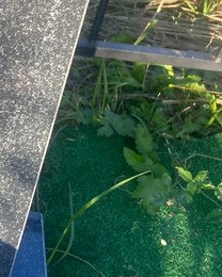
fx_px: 641
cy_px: 10
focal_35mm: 78
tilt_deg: -39.9
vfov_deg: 23.6
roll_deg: -1.9
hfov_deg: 16.8
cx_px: -161
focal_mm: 4.25
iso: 32
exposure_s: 1/337
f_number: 1.8
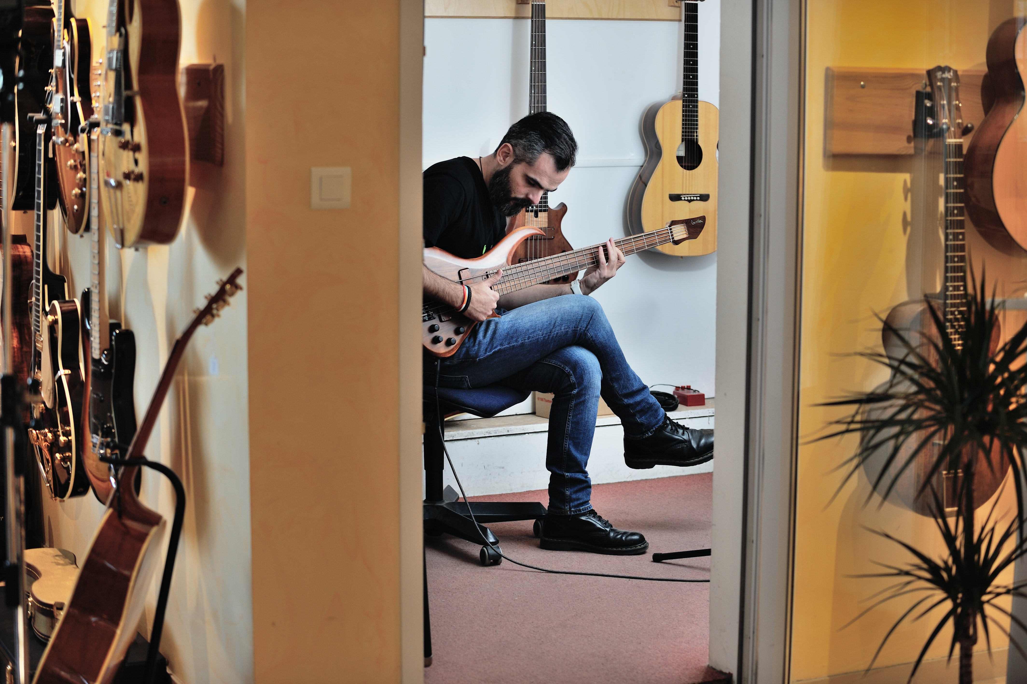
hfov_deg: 28.9
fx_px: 1996
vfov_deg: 19.4
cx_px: 514
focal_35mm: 70
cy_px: 342
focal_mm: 70
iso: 200
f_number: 3.5
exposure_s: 1/60
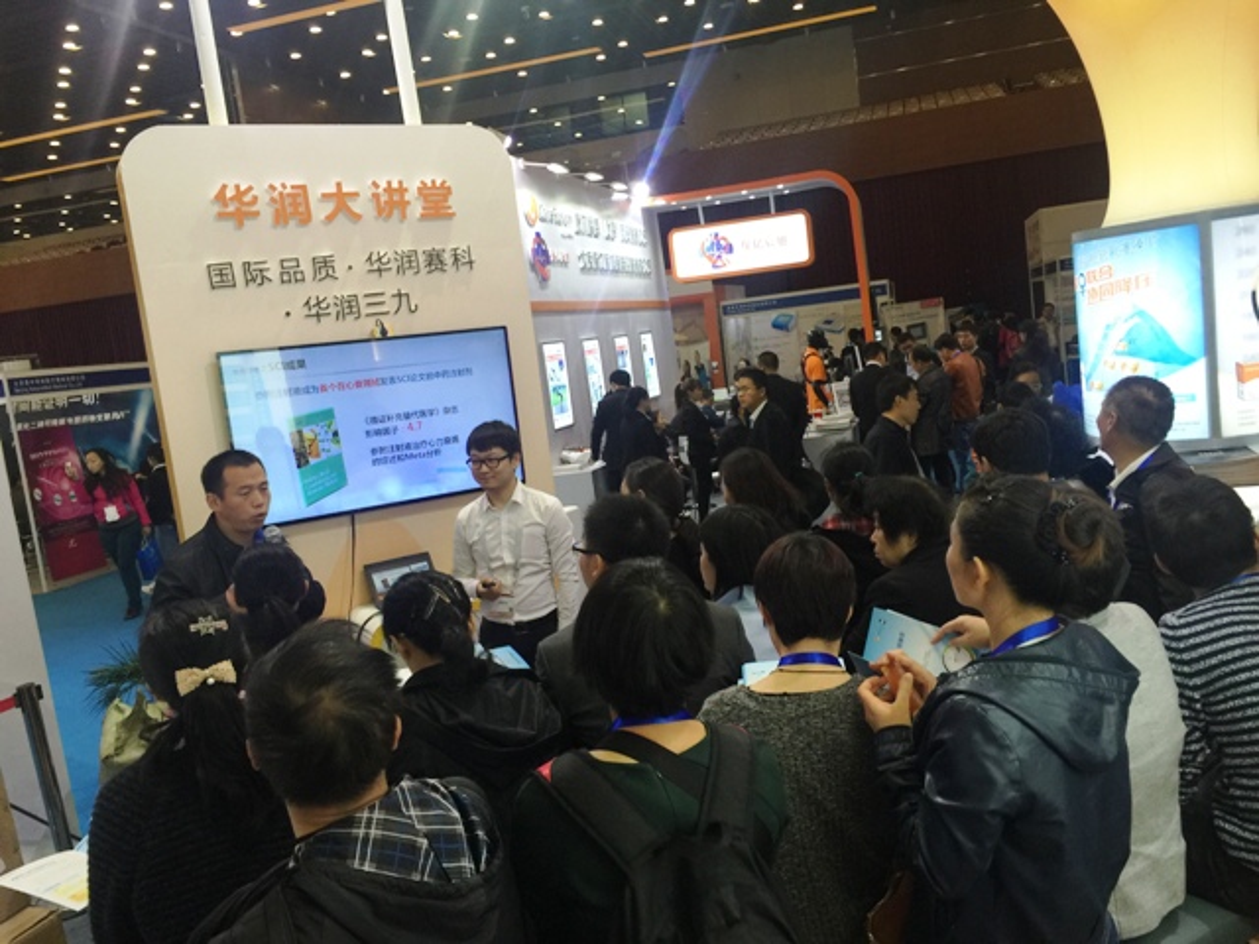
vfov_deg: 48.2
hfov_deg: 61.7
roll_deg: +6.5
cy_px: 472
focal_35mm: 29
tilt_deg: -7.2
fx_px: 1055
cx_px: 630
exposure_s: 1/33
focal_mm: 4.15
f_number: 2.2
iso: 50
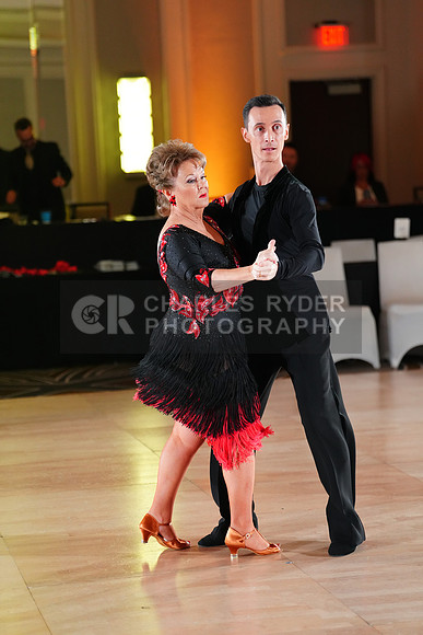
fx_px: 1779
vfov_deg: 20.2
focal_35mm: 101
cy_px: 318
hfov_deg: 13.6
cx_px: 212
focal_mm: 101
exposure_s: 1/400
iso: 3200
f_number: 2.8
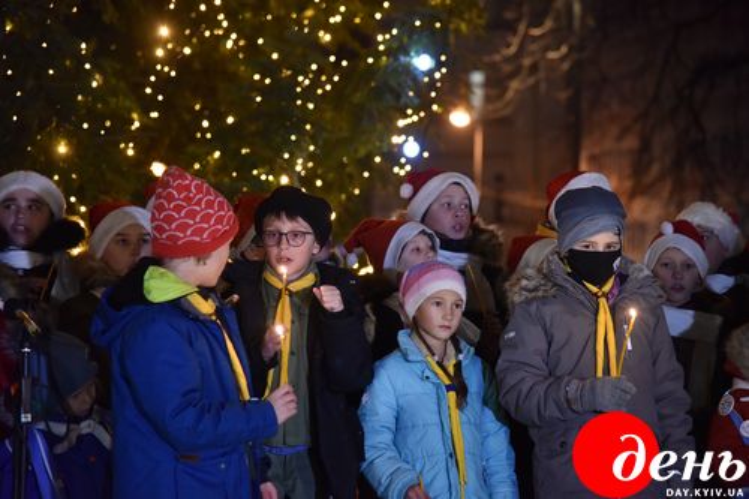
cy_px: 250
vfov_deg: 11.4
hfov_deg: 17.1
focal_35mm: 120
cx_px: 374
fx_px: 2496
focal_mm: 120
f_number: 4
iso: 3200
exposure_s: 1/60
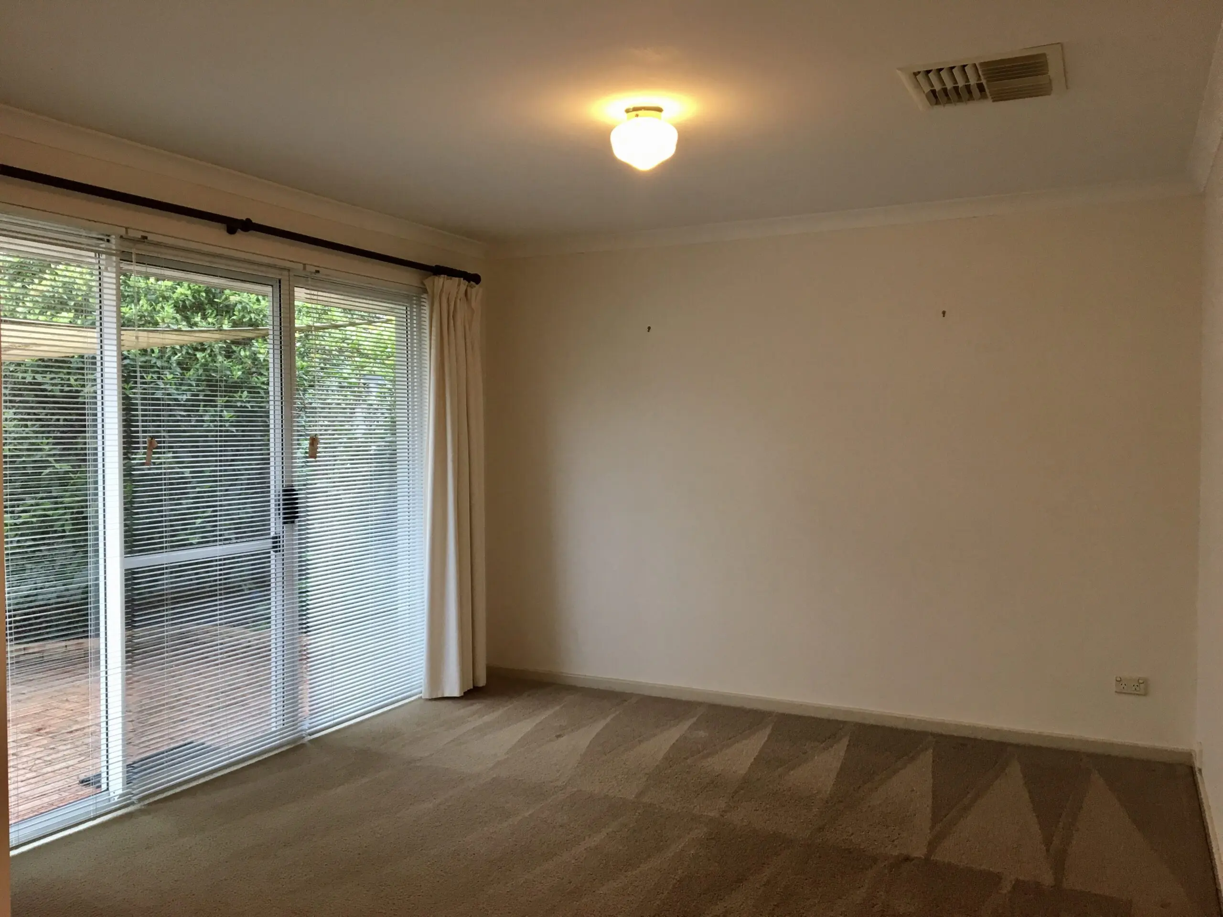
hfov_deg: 61.7
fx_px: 1025
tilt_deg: -1.7
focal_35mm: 29
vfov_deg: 48.2
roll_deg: +0.0
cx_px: 612
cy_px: 458
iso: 40
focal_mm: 4.15
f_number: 2.2
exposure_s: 1/33
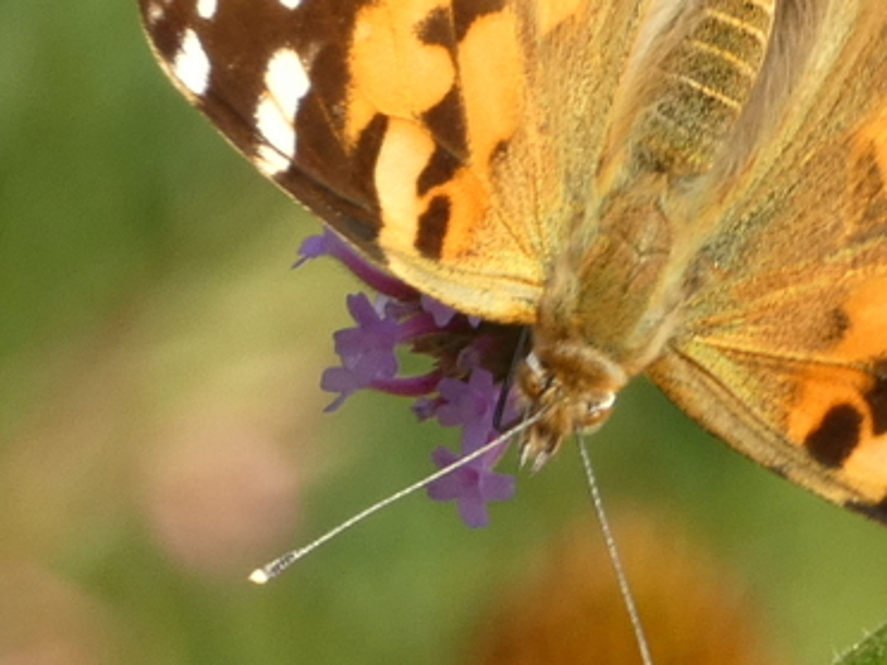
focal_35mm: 734
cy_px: 170
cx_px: 750
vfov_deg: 2.0
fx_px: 18802
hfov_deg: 2.7
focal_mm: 57.2
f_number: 5.6
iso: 125
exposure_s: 1/80
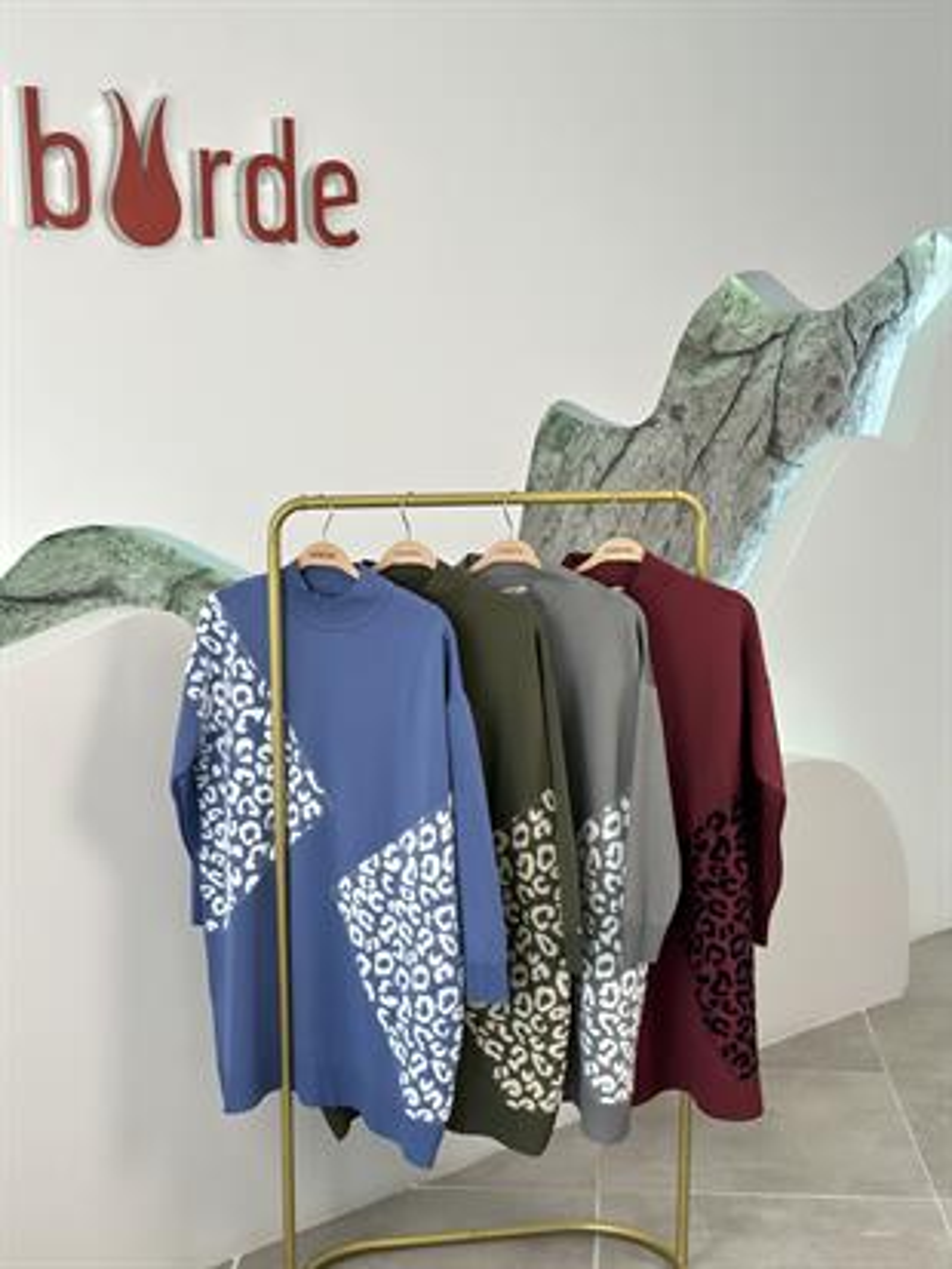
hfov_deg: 30.3
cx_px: 476
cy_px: 634
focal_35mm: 48
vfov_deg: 39.6
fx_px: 1759
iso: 64
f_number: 1.78
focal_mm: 6.86
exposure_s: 1/151
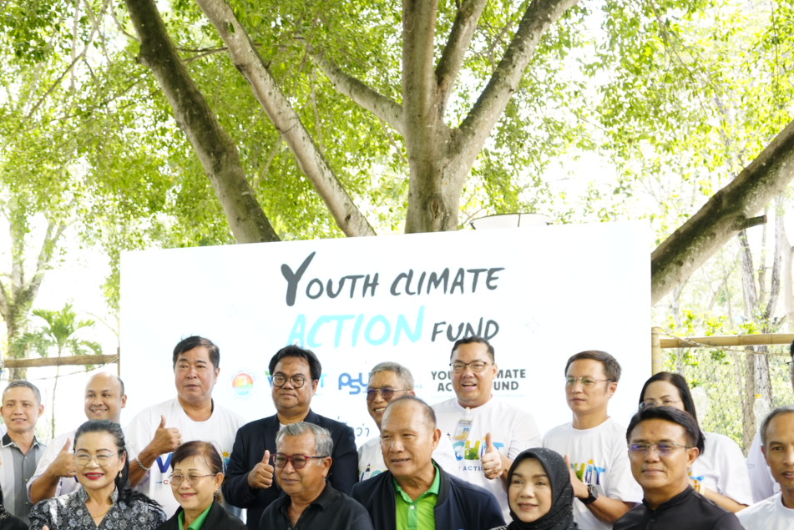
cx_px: 246
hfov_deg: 38.3
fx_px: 1125
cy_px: 444
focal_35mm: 51
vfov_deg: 25.9
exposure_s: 1/200
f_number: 3.5
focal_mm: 30
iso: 320
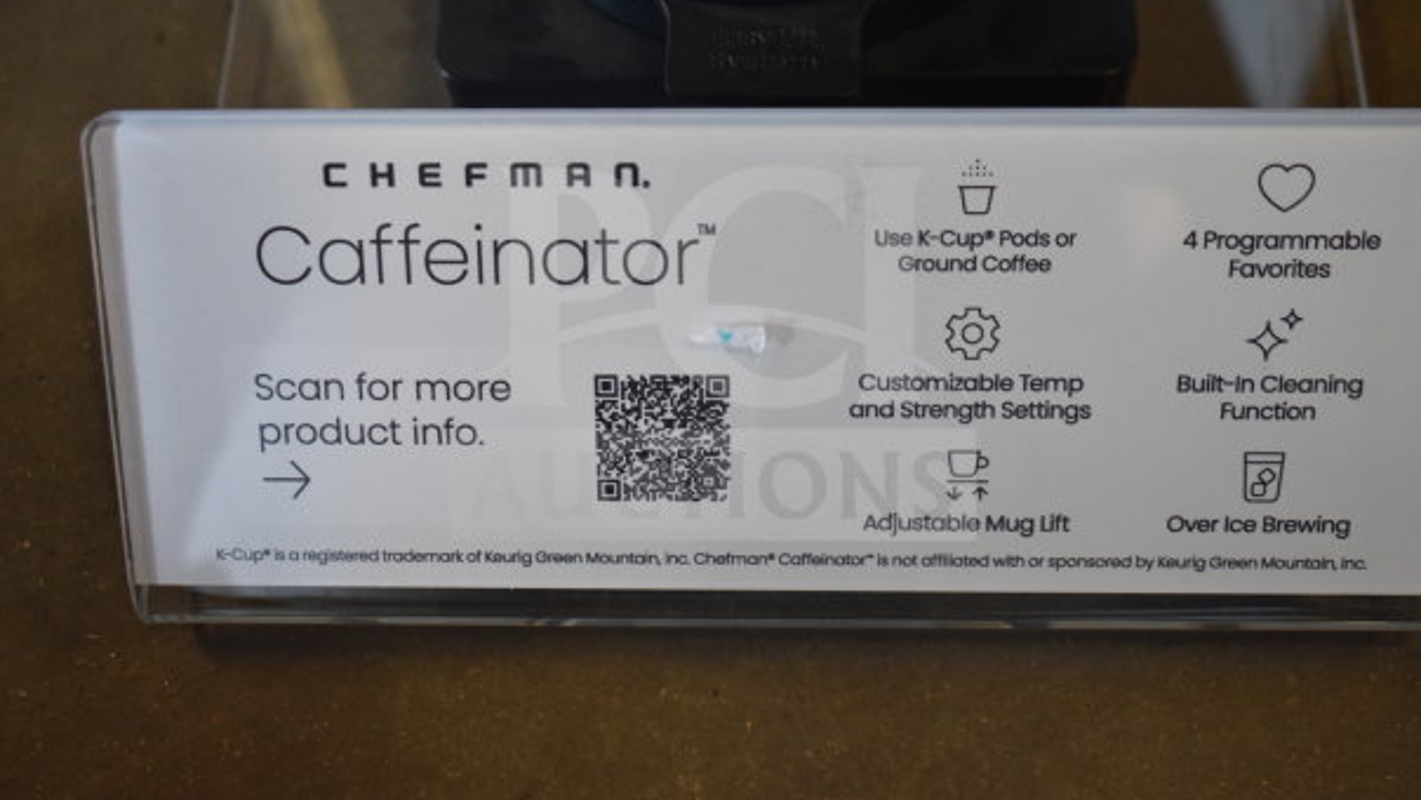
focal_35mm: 54
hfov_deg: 38.5
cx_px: 710
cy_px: 354
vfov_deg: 22.2
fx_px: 2035
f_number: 4.5
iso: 1000
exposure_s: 1/50
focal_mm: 34
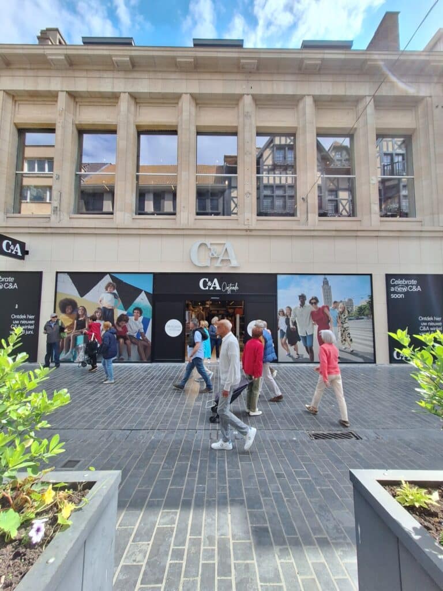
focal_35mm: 13
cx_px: 222
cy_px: 296
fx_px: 222
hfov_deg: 89.9
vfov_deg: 106.2
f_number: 2.2
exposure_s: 1/864
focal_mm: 1.74
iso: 40
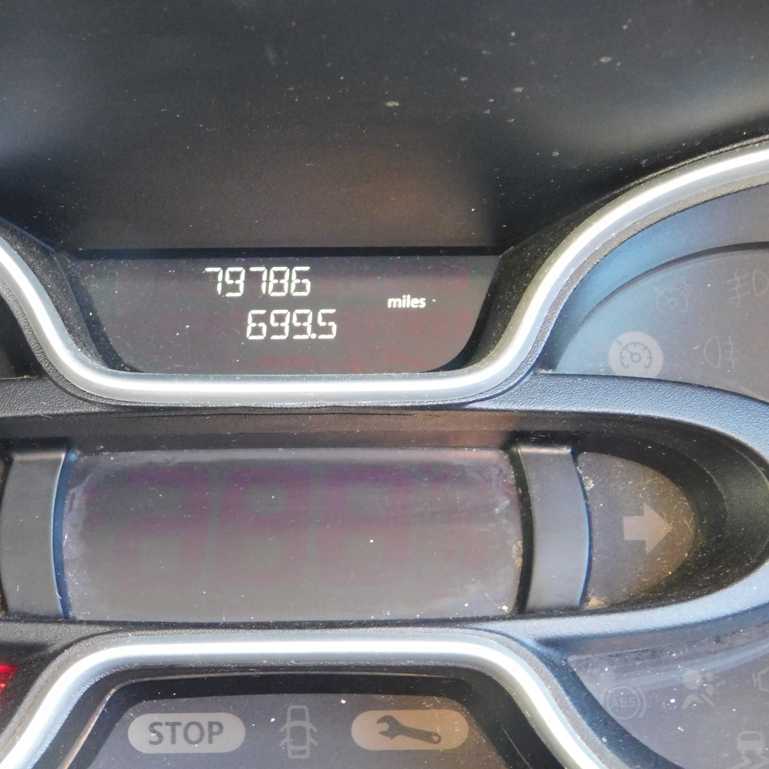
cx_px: 300
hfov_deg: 18.3
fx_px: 2388
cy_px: 383
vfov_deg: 18.3
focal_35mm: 95
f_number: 4.4
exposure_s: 1/13
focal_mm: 14.2
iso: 800
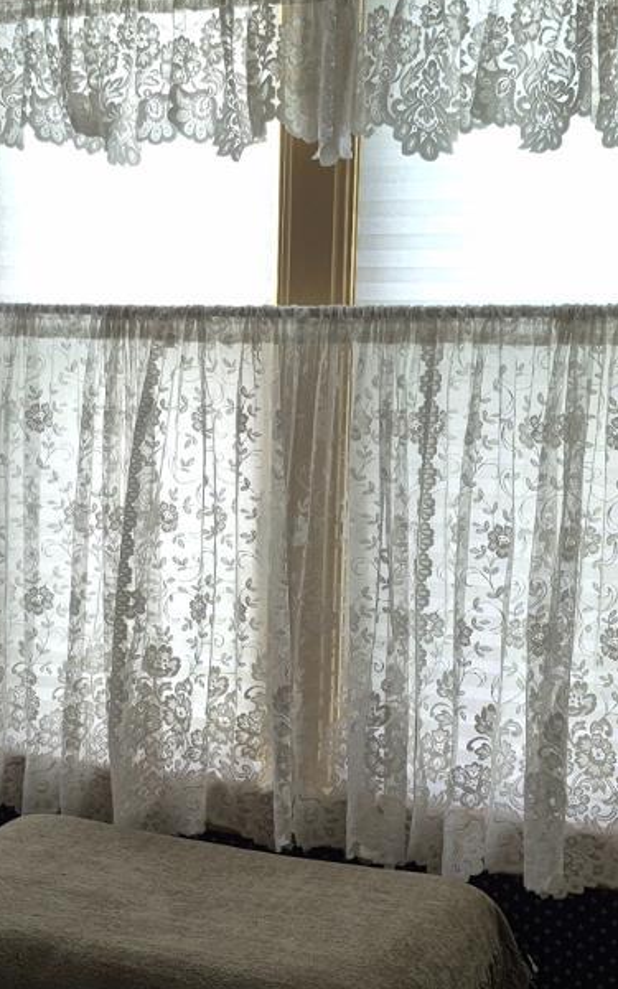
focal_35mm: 61
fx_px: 1644
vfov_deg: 33.3
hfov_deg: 21.1
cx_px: 170
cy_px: 627
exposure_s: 1/60
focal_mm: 5.4
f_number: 1.8
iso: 64
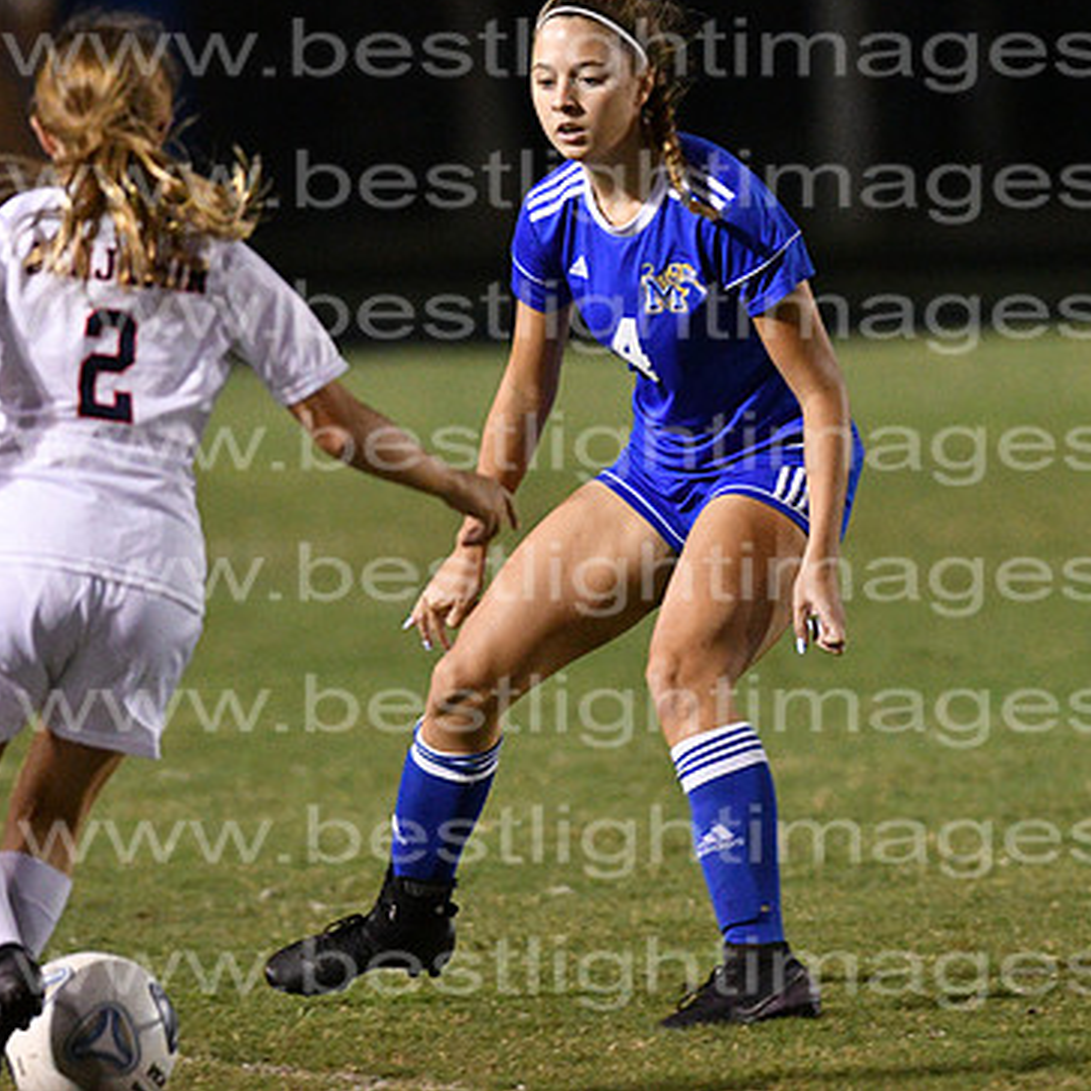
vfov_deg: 2.9
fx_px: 21716
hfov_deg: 2.9
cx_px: 695
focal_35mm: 609
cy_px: 514
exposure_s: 1/640
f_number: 3.5
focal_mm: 300
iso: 10000
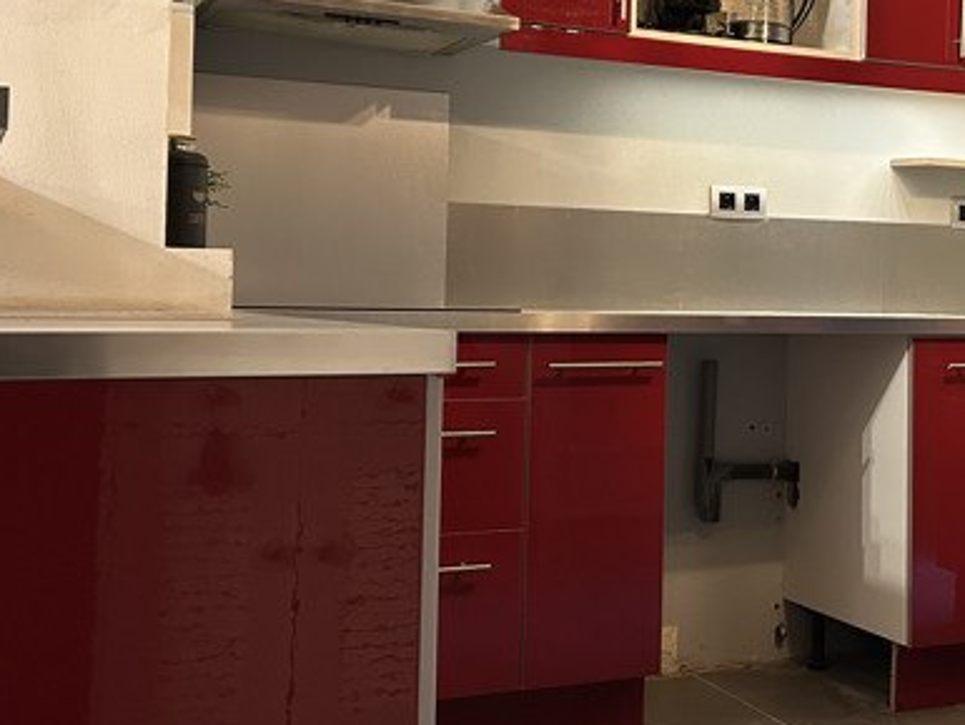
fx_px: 1506
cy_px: 248
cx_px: 780
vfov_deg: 26.9
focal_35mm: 54
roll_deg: -0.4
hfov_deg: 34.4
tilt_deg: +1.9
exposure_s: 1/50
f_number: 1.5
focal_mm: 5.7
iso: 500
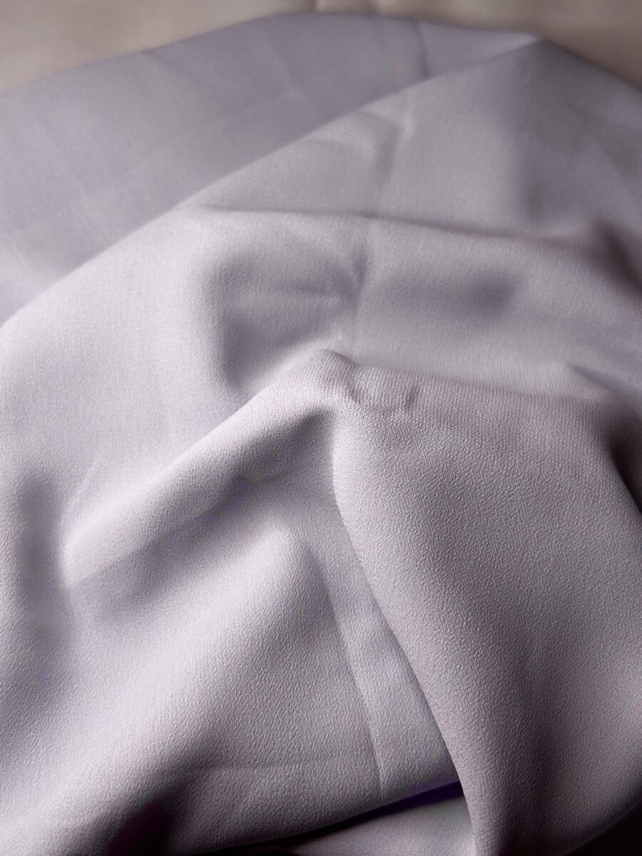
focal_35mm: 48
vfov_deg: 39.7
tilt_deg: -61.2
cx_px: 321
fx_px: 1187
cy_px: 428
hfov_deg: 30.3
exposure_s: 1/121
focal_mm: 6.86
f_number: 1.78
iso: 50
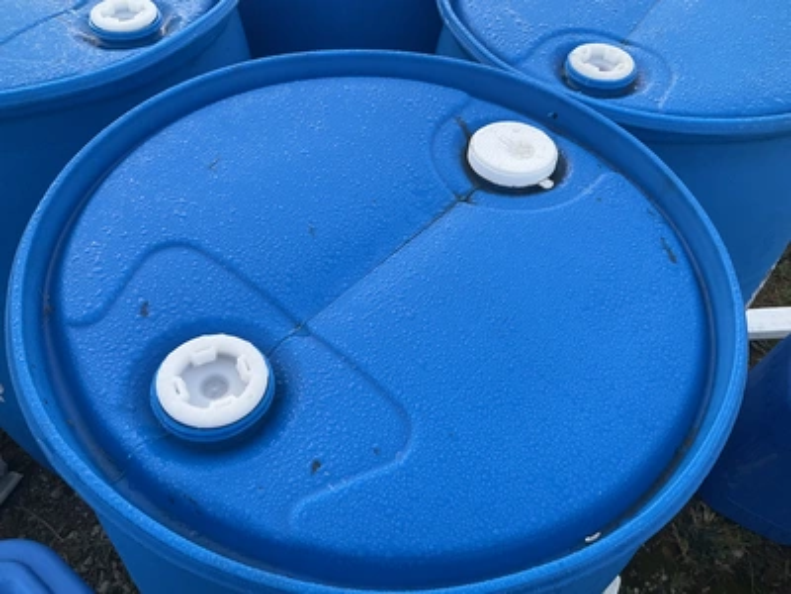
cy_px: 297
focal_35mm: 29
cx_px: 396
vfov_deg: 48.2
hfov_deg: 61.7
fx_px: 663
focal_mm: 3
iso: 25
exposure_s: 1/122
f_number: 1.8
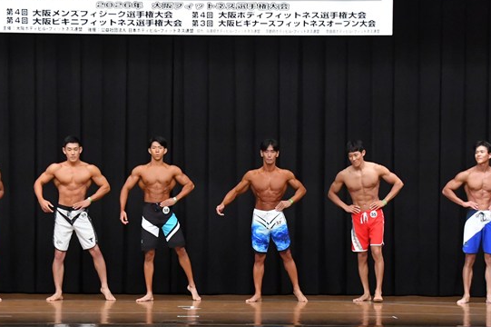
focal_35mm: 146
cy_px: 221
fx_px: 1990
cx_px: 253
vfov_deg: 9.4
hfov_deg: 14.1
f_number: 5.6
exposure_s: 1/400
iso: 8000
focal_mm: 68
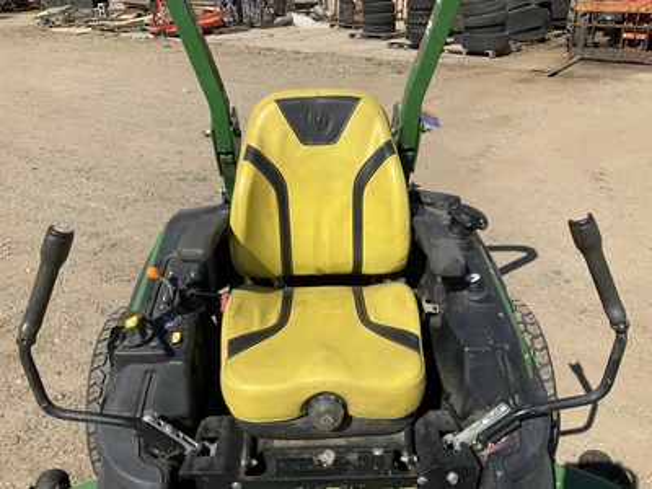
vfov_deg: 48.2
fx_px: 546
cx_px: 326
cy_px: 244
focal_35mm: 29
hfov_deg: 61.7
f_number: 1.8
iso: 25
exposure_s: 1/2667
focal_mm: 3
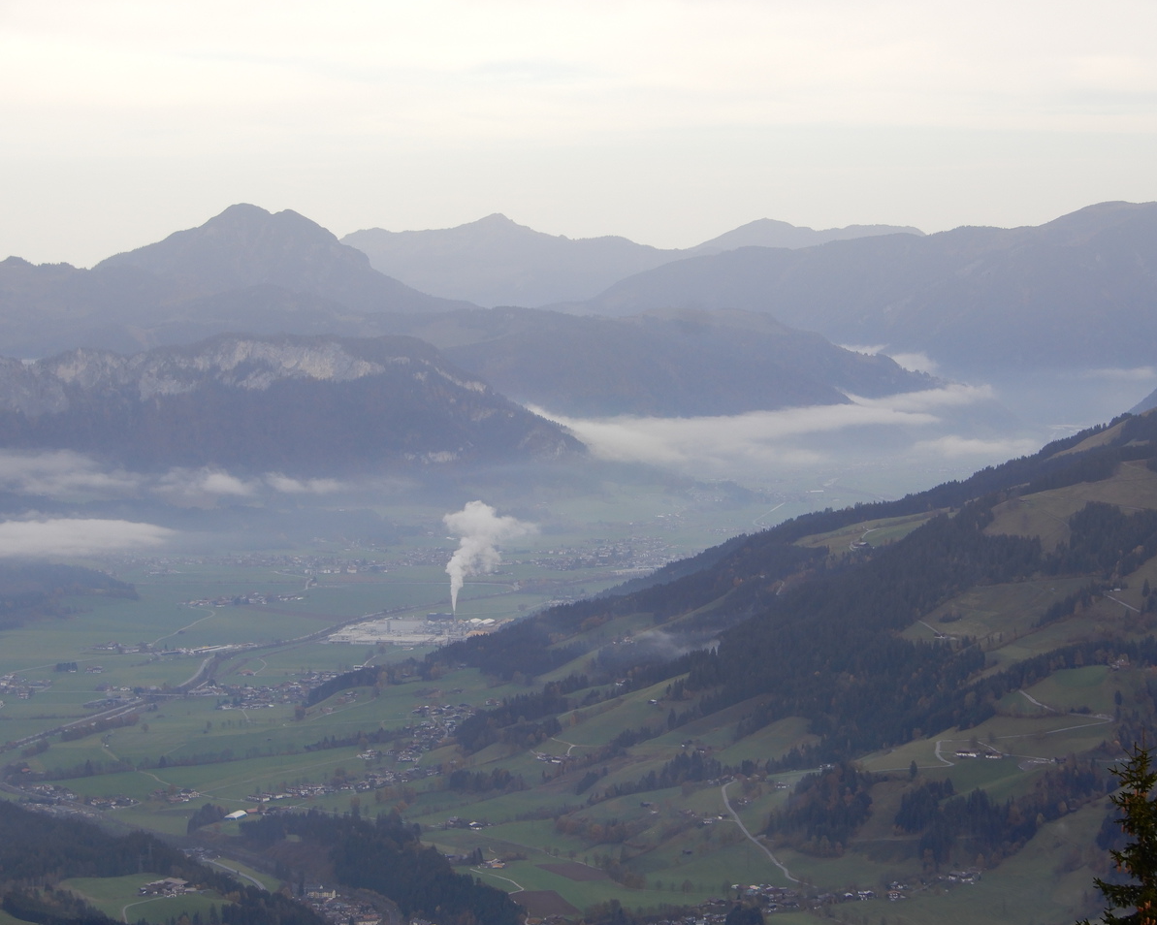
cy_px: 462
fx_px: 3766
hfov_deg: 17.5
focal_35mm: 110
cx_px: 543
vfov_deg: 14.0
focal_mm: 18.7
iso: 80
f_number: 5
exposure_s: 1/160
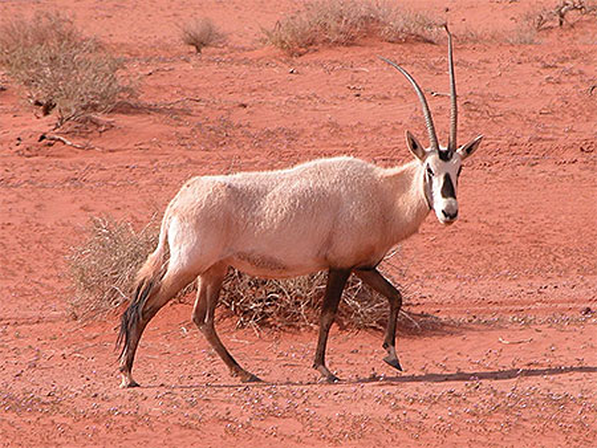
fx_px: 4832
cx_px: 298
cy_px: 224
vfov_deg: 5.3
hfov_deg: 7.1
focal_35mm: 280
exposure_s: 1/443
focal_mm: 71.2
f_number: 5.9
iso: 100
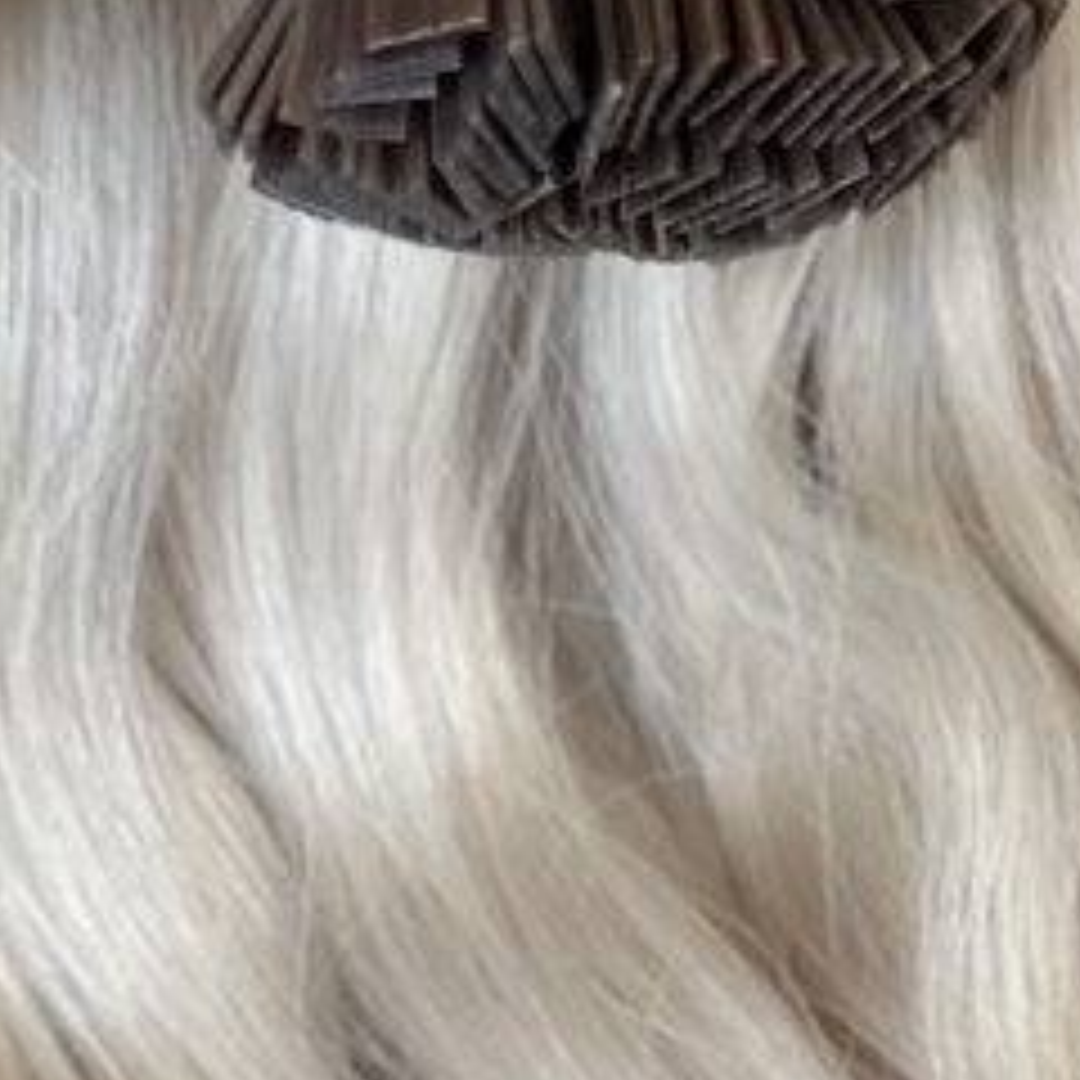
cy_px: 1512
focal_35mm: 107
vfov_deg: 15.3
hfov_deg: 16.1
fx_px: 3777
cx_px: 956
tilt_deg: -63.0
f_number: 1.78
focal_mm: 6.86
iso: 80
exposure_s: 1/302
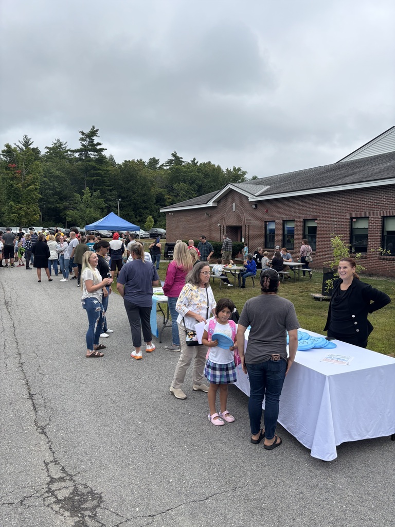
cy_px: 264
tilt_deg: -6.2
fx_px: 396
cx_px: 198
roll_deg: -2.0
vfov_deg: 67.3
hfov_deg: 53.1
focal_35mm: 26
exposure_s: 1/894
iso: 50
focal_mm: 5.96
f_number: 1.6
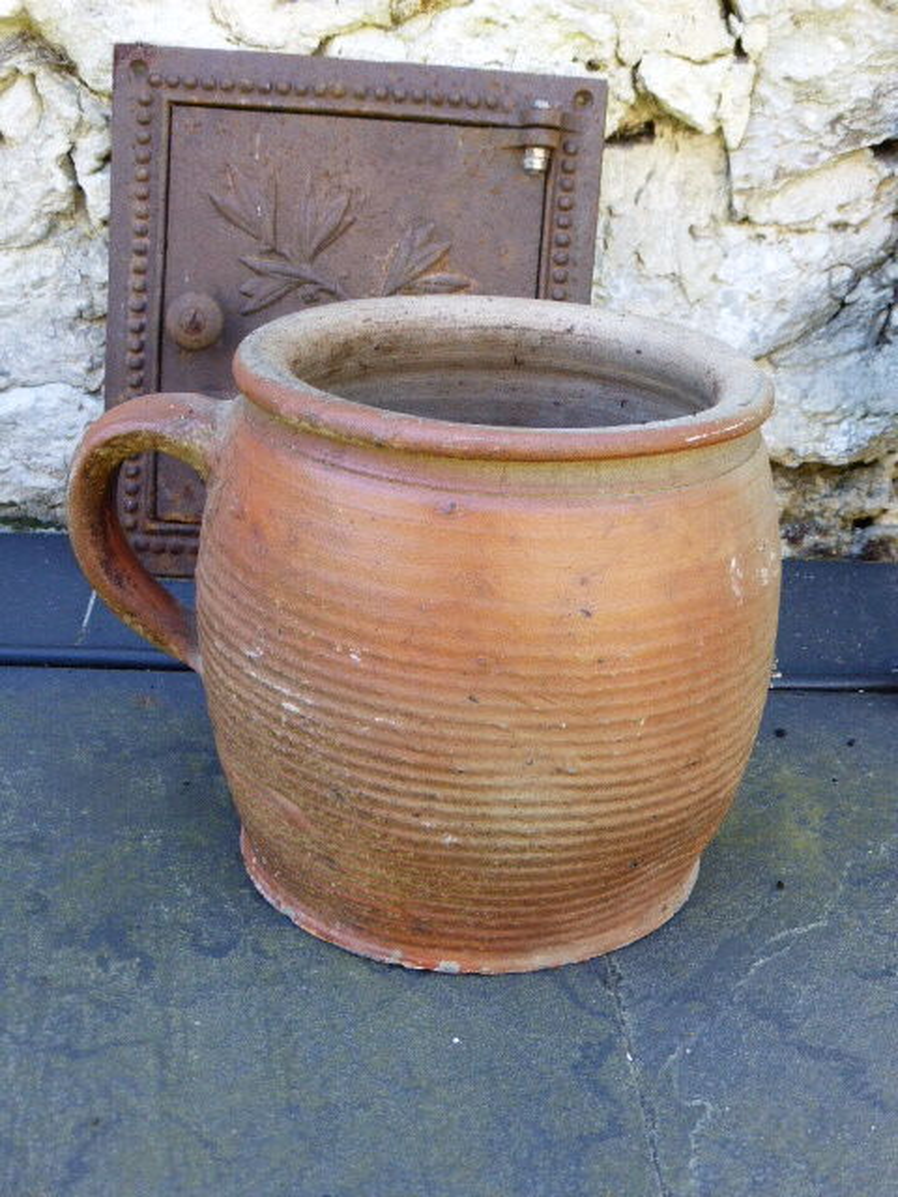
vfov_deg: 40.4
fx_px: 1626
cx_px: 449
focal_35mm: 47
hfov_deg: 30.9
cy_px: 598
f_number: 4.2
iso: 160
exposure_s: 1/60
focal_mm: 8.5
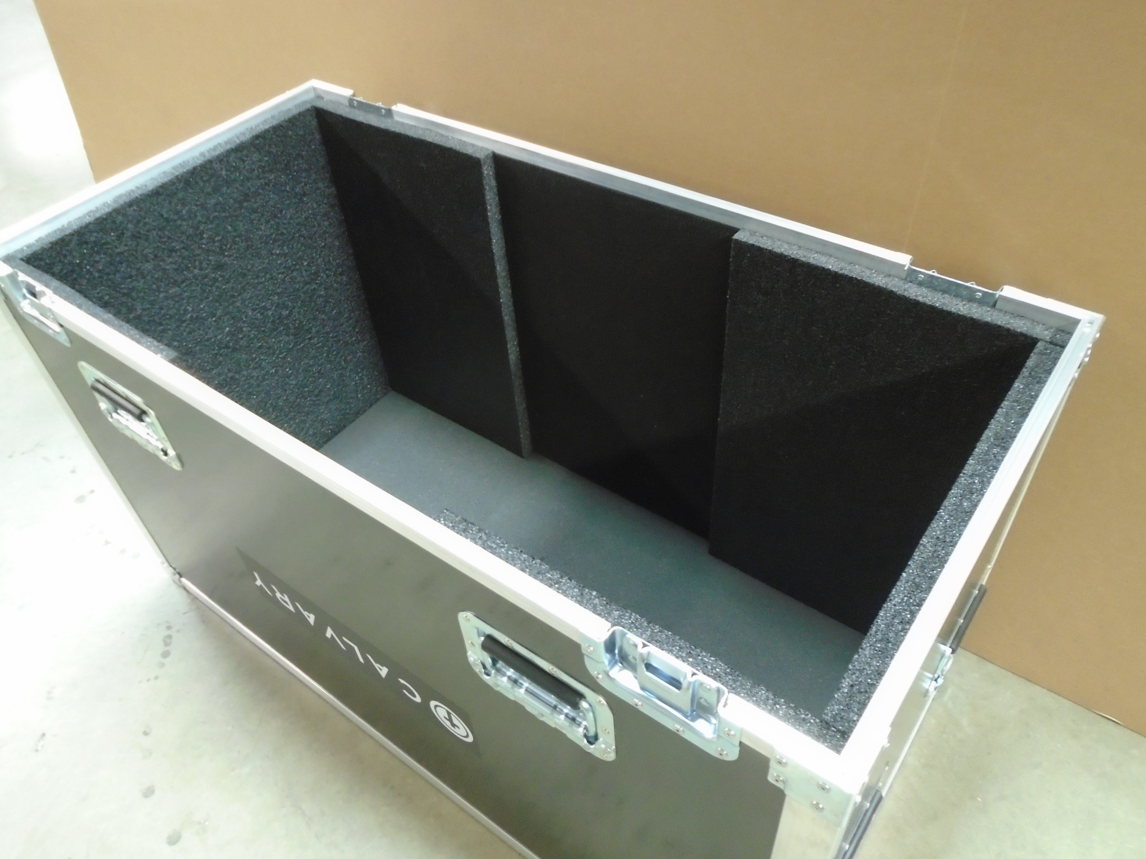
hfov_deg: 67.3
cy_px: 430
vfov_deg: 53.1
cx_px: 573
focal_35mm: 26
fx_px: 861
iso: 400
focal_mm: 4.6
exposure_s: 1/8
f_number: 3.2
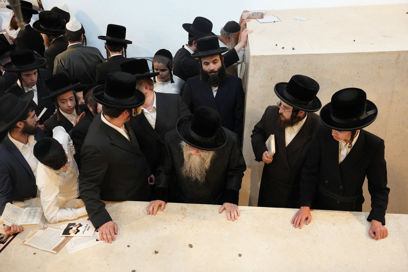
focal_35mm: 38
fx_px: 428
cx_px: 204
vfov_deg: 35.2
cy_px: 136
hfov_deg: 50.9
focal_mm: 37.8
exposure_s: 1/125
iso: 4000
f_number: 3.5
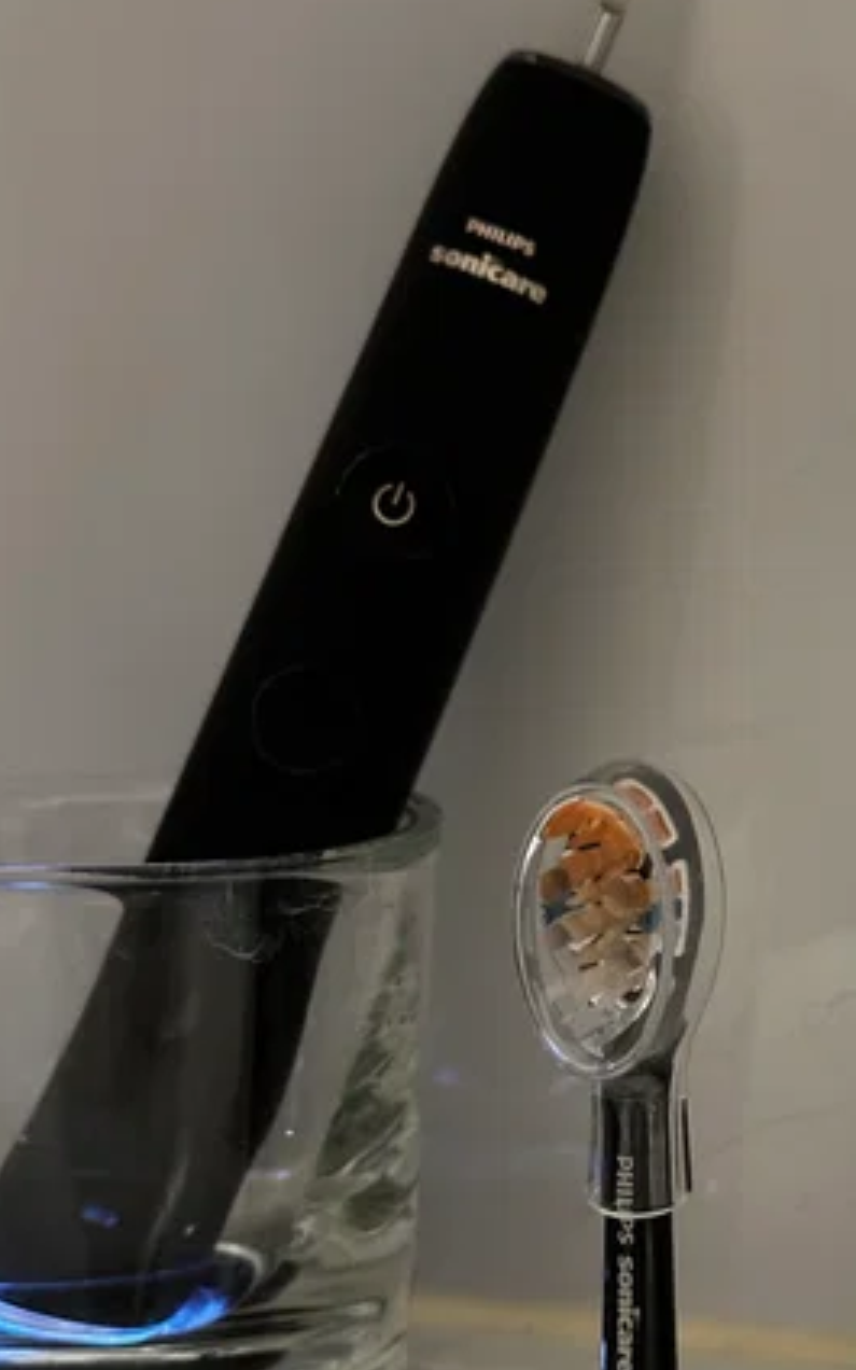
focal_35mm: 75
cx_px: 596
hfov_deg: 17.3
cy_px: 935
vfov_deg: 27.3
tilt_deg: -10.3
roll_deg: +0.0
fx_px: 2799
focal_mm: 6.86
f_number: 1.78
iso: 640
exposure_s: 1/30
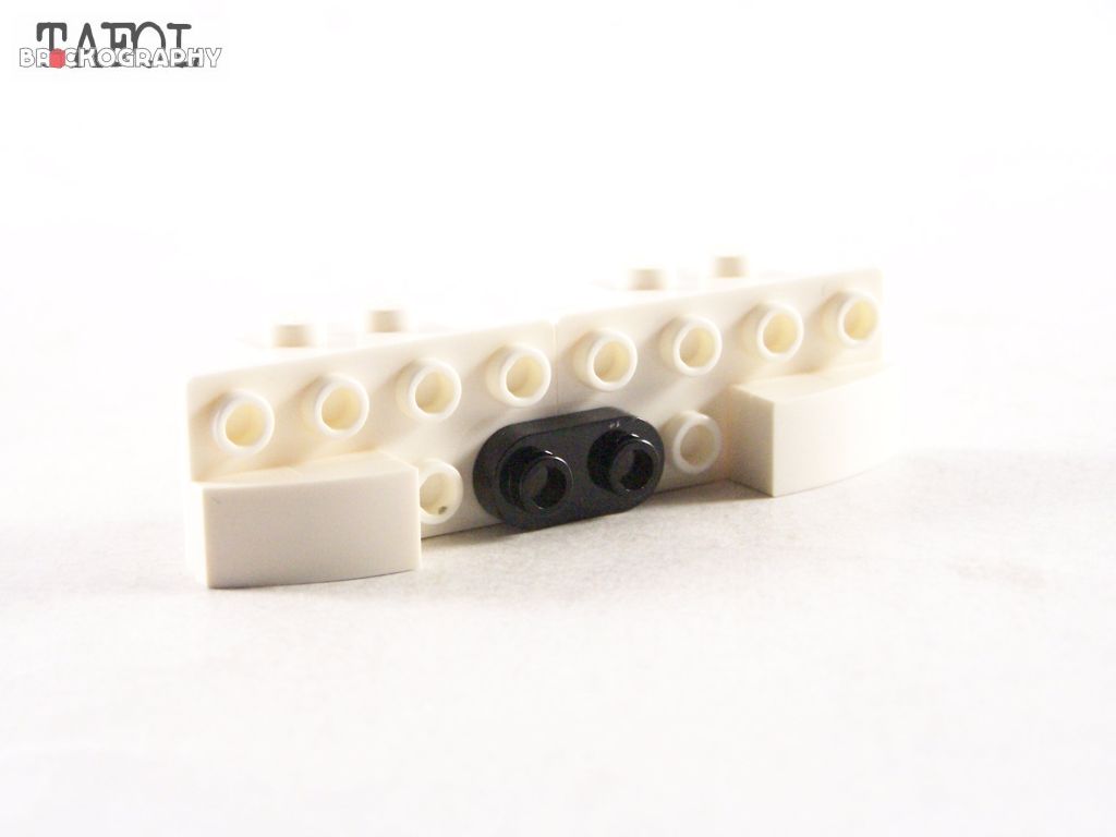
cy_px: 418
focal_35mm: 105
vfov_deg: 14.1
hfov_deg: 18.7
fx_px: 3385
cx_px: 558
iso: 400
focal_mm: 17.5
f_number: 3.2
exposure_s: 1/60
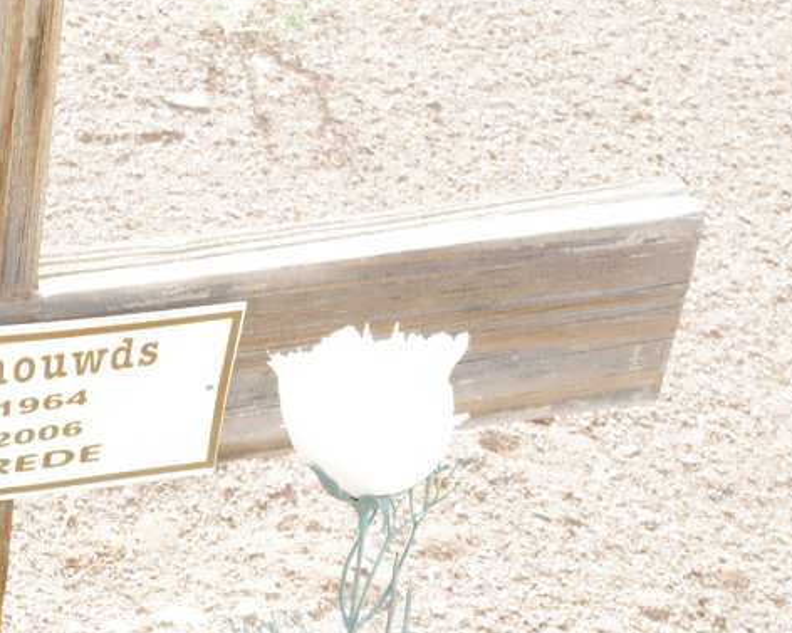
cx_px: -42
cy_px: 416
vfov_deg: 12.4
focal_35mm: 124
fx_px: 2905
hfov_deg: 15.2
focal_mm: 35
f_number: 11
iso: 800
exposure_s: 1/125
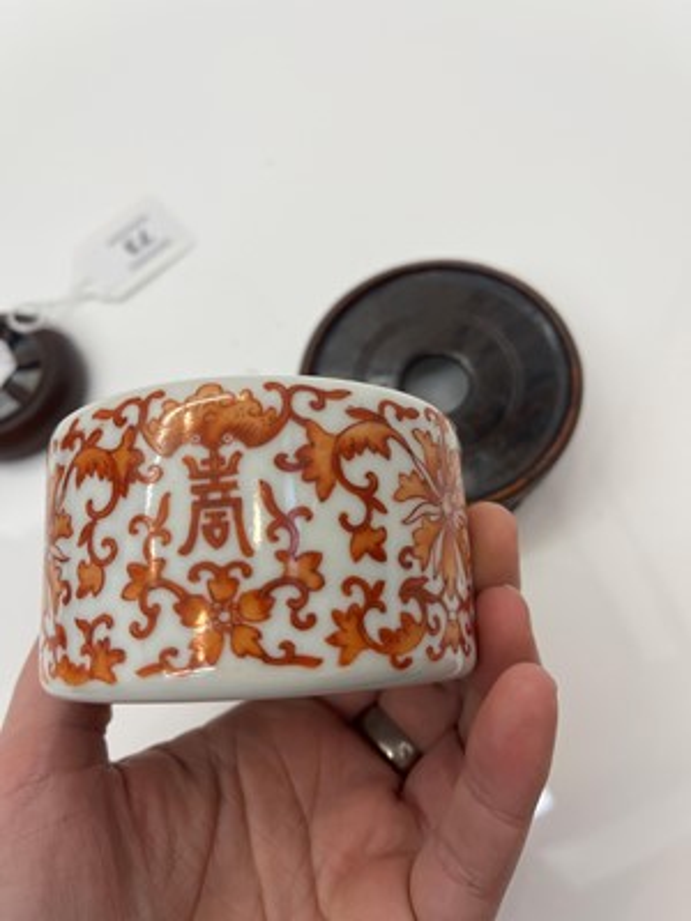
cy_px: 460
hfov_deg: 53.1
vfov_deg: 67.3
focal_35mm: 26
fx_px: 692
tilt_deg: -70.9
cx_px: 346
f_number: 1.6
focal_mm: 5.1
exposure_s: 1/118
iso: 32
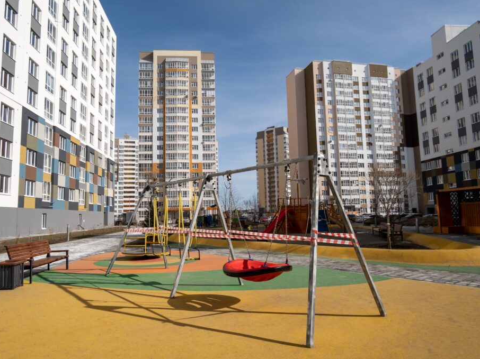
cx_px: 230
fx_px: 347
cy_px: 179
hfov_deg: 69.4
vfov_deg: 54.9
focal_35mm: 25
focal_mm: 15.2
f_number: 8
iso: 250
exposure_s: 1/1000
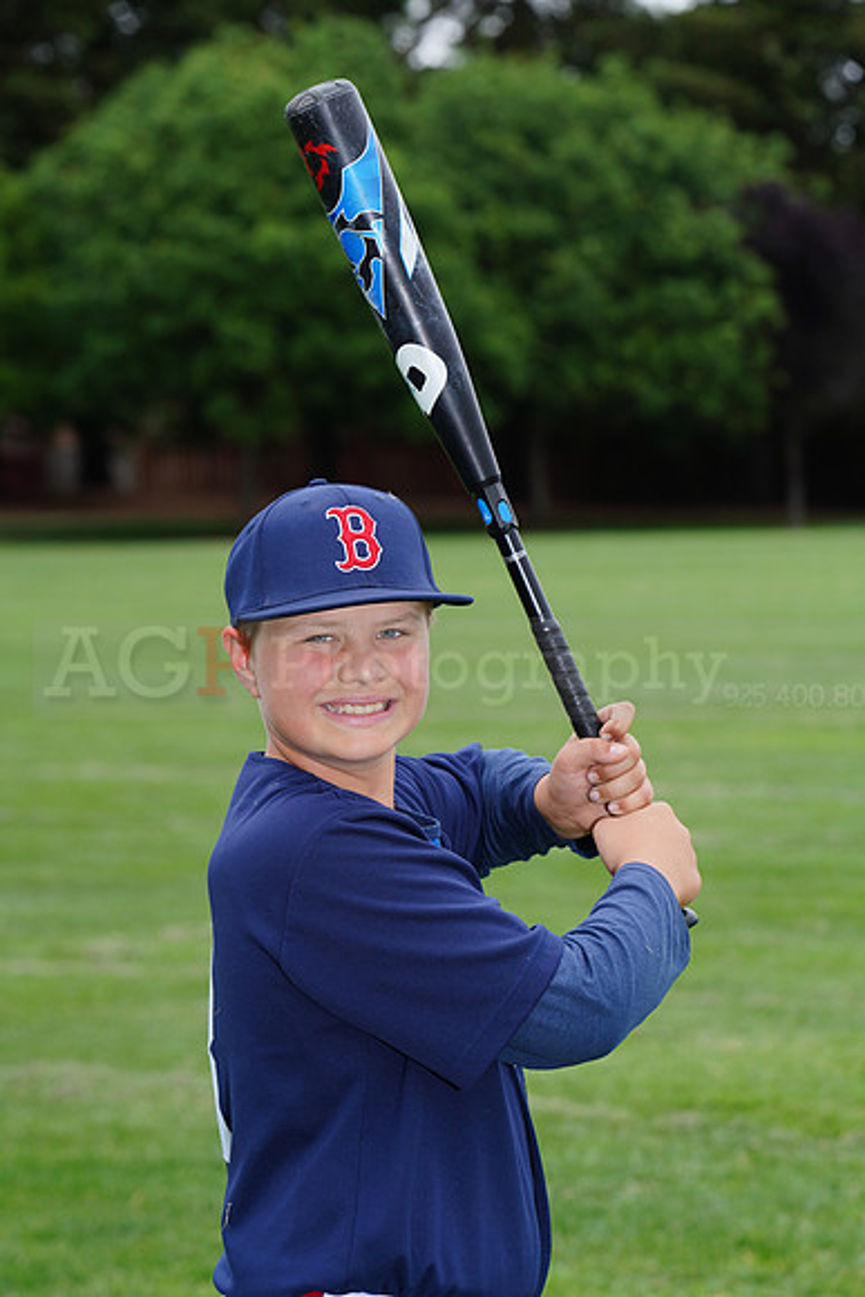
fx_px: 5727
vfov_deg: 12.9
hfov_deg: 8.6
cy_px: 648
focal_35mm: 159
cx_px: 432
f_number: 9
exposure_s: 1/200
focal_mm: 159
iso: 200
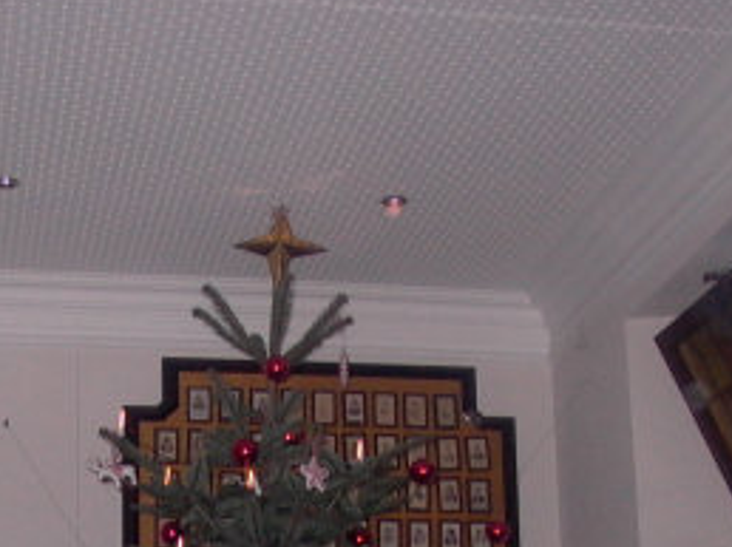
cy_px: 621
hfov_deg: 23.7
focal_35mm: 82
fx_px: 1732
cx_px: 199
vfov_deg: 17.3
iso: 100
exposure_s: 1/64.2
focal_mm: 7.15
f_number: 2.05
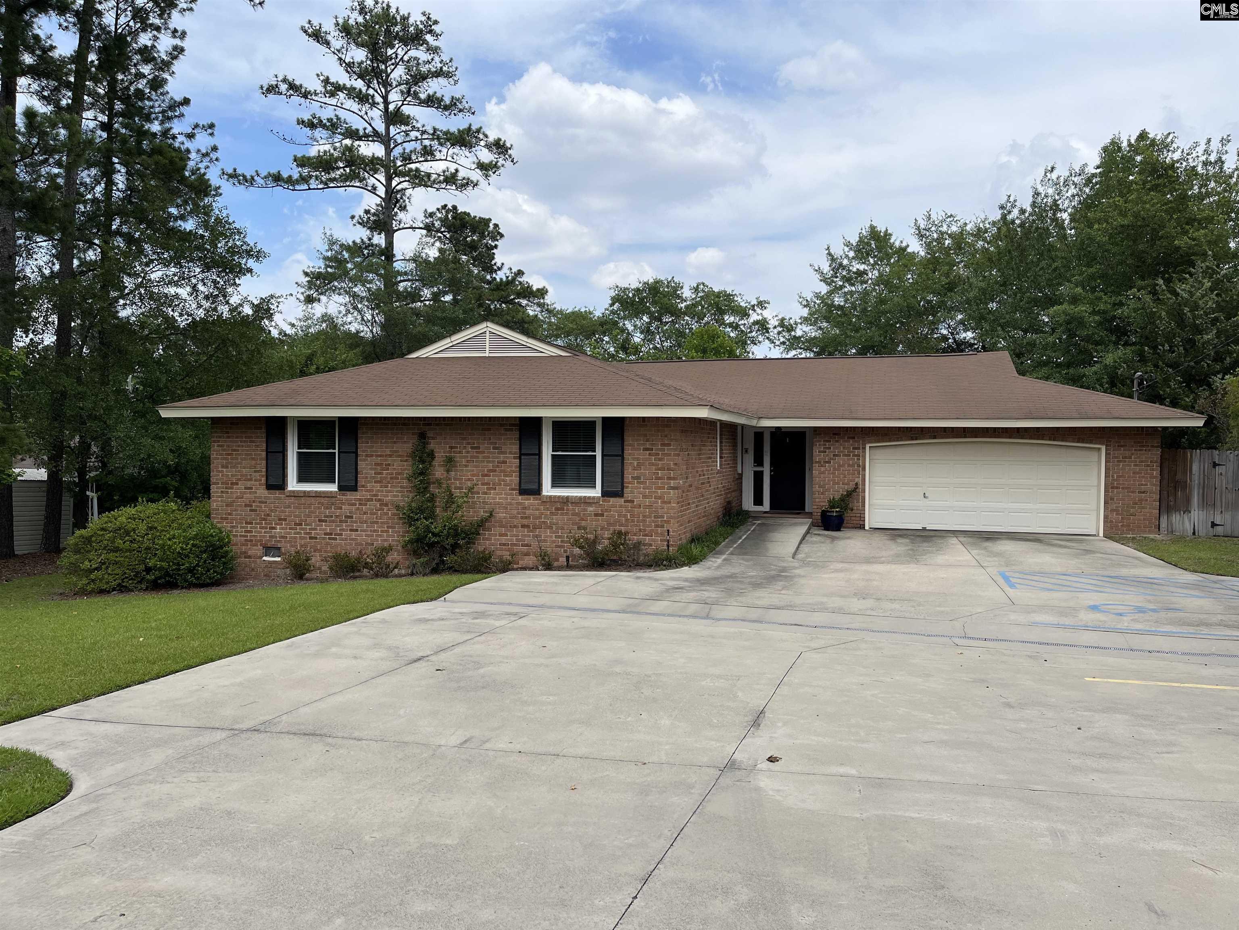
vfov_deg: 53.1
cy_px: 465
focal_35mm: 26
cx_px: 620
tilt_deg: -1.2
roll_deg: -0.3
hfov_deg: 67.3
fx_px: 931
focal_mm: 5.1
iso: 50
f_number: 1.6
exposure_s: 1/3876
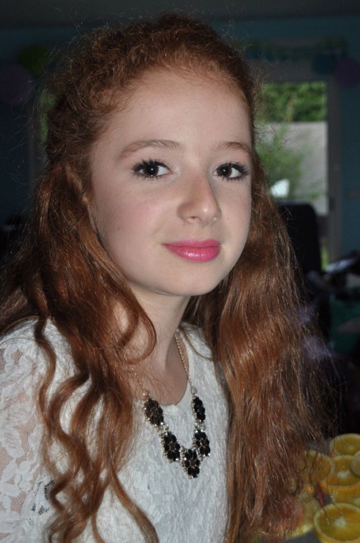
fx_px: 753
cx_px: 180
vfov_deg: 39.6
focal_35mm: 50
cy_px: 246
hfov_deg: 26.9
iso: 640
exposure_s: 1/60
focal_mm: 26
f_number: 4
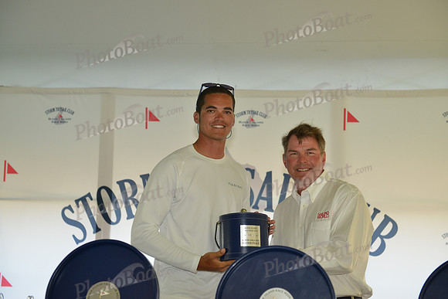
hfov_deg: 28.8
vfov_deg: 19.5
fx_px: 871
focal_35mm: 70
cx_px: 224
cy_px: 150
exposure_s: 1/320
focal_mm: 70
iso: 1000
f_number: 4
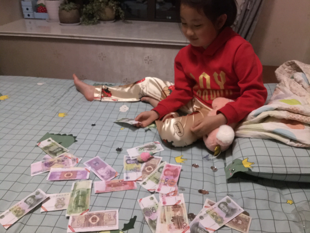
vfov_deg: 48.2
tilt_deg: -29.1
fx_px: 260
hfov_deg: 61.7
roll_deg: -3.1
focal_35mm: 29
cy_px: 116
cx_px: 155
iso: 1000
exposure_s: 1/17
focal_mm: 4.15
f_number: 2.2
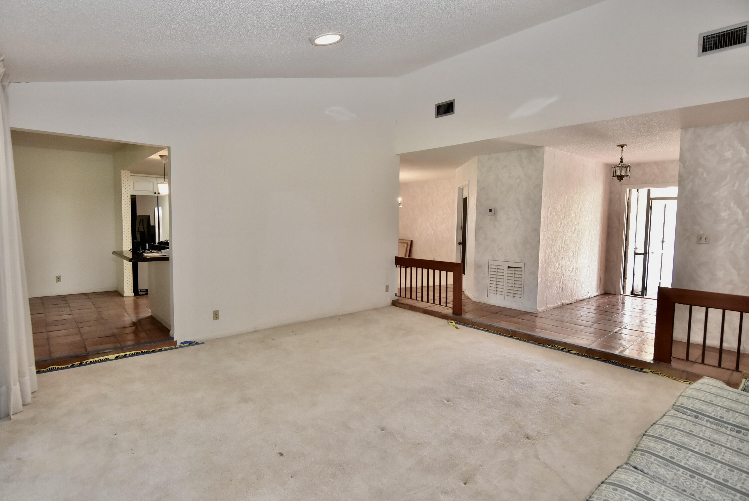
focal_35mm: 18
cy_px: 250
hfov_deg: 90.0
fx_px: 375
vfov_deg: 67.5
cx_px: 374
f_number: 5.6
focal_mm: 12
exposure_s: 1/60
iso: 1600
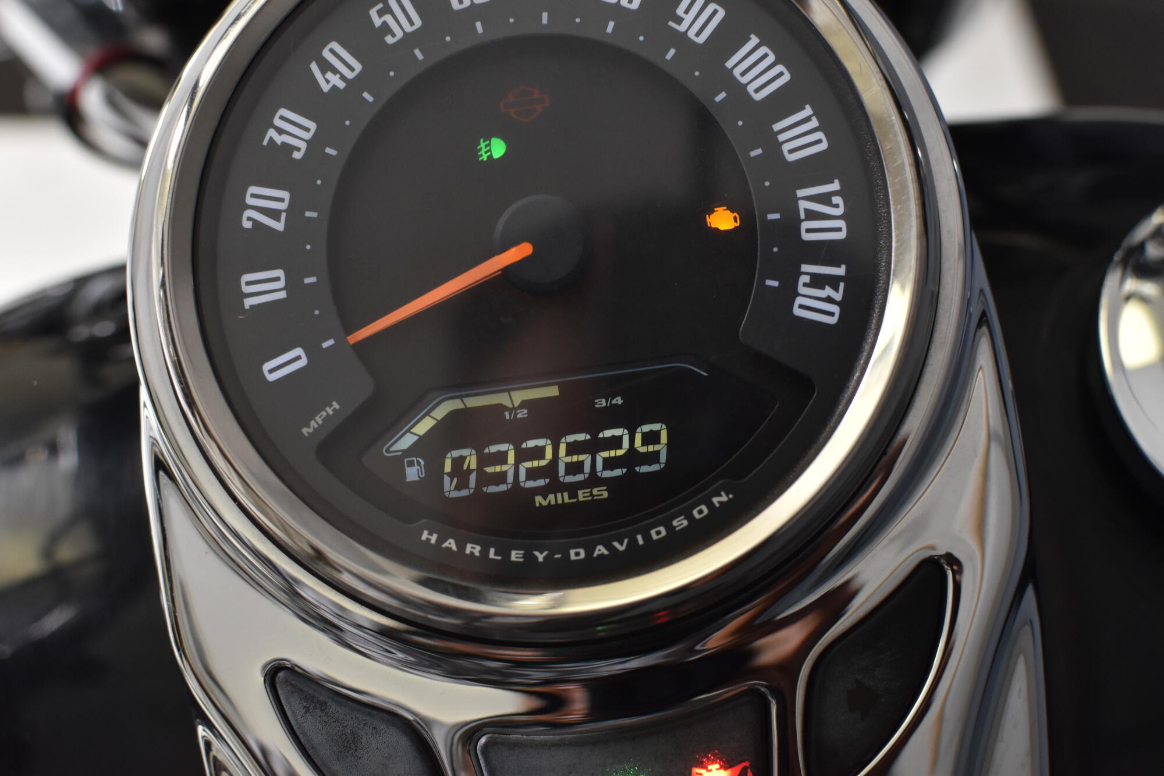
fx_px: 1697
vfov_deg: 25.7
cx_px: 582
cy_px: 388
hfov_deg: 37.9
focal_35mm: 52
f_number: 4.5
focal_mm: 35
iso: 800
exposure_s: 1/160
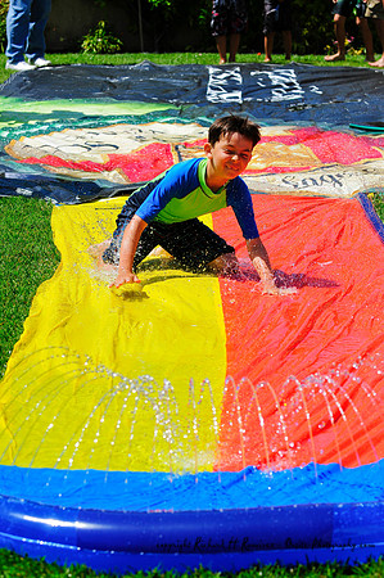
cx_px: 192
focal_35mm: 105
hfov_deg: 13.0
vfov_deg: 19.5
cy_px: 289
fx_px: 1684
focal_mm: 70
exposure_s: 1/1250
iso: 200
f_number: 5.6
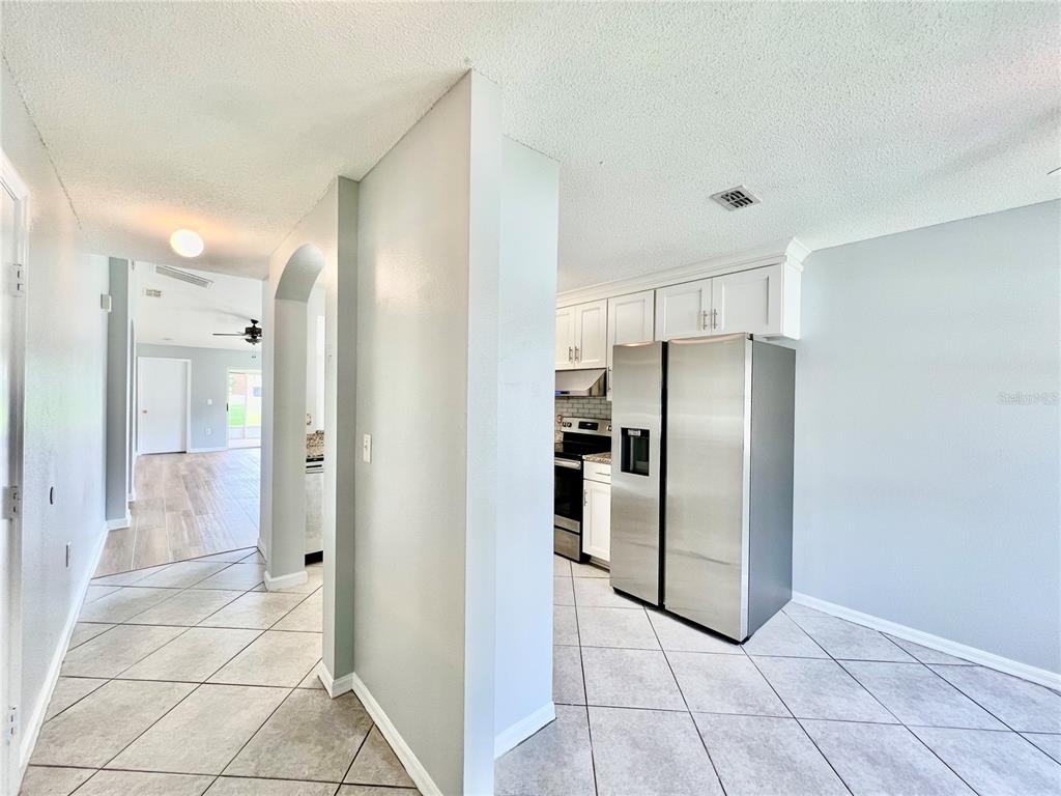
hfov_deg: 106.2
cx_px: 530
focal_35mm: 13
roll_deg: -0.3
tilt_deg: -1.0
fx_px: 398
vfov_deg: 89.9
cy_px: 398
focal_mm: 1.57
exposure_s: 1/120
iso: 125
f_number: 1.8
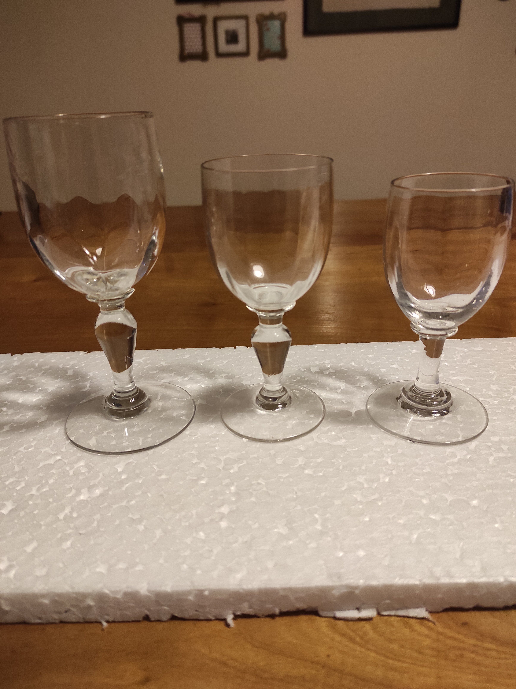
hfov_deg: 54.8
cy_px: 344
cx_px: 258
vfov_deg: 69.4
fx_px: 498
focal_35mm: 25
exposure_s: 1/33
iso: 789
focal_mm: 5.43
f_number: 1.89
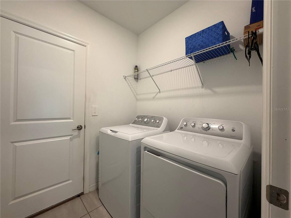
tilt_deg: -0.1
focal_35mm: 14
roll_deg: +0.0
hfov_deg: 102.1
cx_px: 146
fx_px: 118
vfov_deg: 85.7
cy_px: 109
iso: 250
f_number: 2.2
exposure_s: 1/120
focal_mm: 2.22
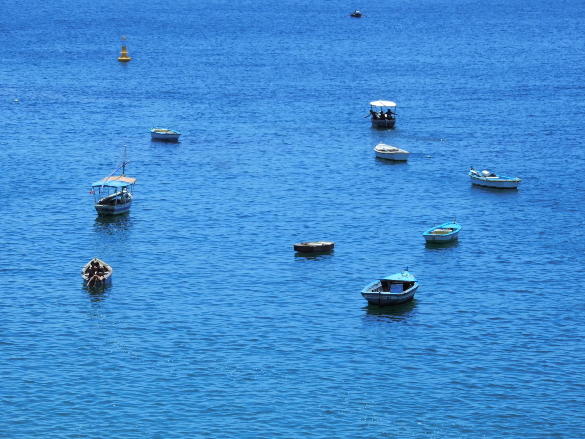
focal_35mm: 170
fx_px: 2873
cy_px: 220
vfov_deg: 8.7
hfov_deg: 11.6
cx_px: 292
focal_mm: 30.3
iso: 80
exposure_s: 1/640
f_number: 4.5
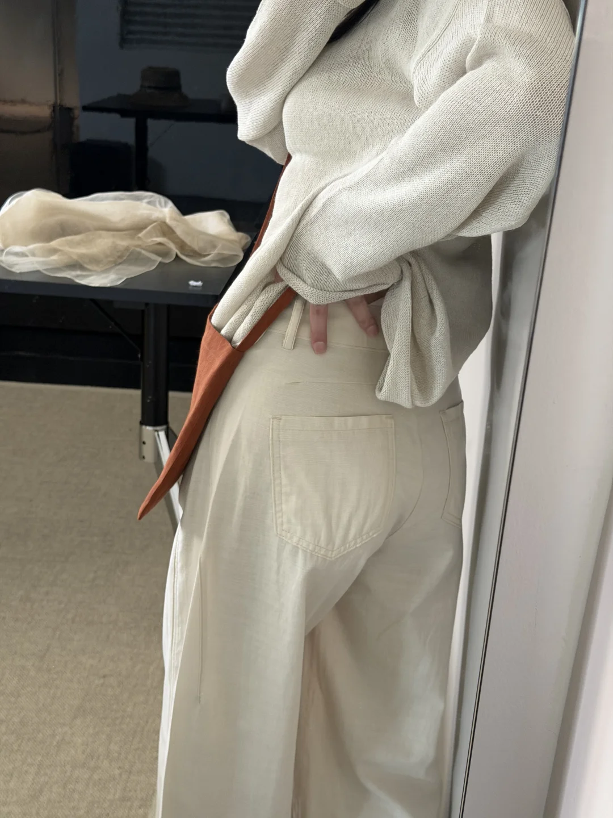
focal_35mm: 48
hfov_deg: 30.3
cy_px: 409
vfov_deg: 39.7
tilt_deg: -32.0
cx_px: 306
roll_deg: -1.2
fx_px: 1133
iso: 250
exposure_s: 1/51
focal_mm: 6.76
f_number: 1.78
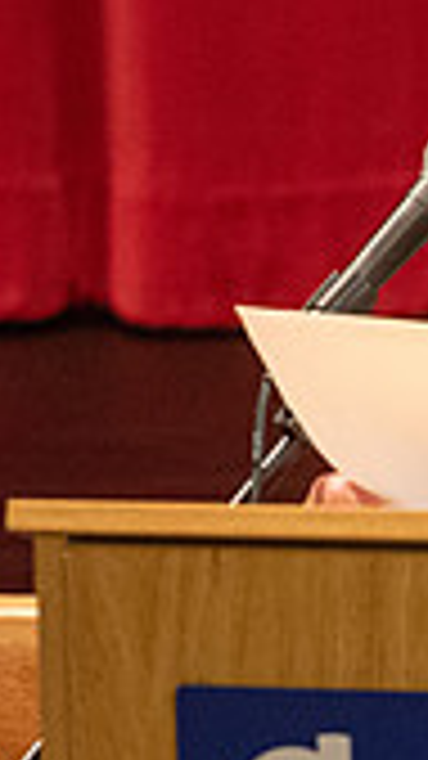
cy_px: 508
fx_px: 19459
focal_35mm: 964
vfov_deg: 2.2
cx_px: 614
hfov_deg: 1.3
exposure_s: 1/80
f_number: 2.8
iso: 2500
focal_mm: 200
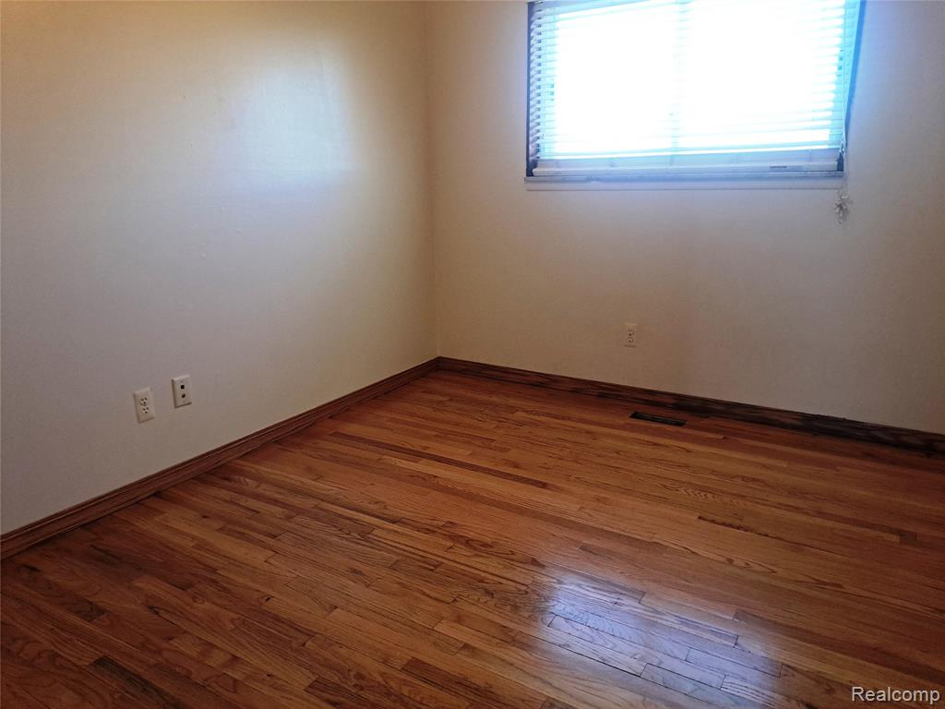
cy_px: 354
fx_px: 655
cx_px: 472
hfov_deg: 71.6
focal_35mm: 24
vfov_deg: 56.8
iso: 320
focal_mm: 5.23
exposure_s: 1/60
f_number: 1.8
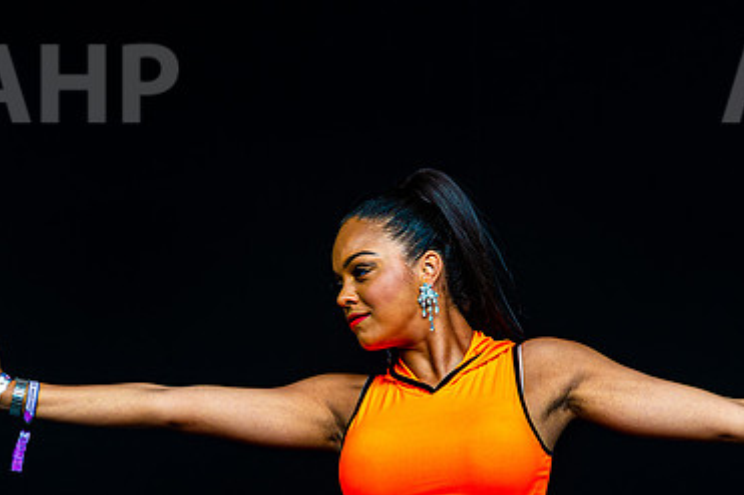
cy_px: 316
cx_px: 464
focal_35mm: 218
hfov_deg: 9.4
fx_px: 4503
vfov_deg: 6.3
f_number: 5
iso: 500
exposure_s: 1/1000
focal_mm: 135
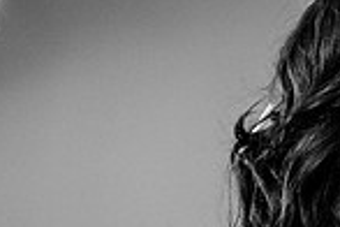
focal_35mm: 372
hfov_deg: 5.5
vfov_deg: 3.7
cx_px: 501
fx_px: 3513
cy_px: 48
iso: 2000
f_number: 4
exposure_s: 1/250
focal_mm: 59
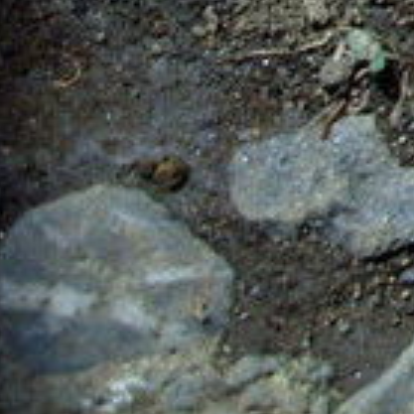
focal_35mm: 200
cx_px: 1230
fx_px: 2706
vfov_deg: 8.1
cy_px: -530
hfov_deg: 7.7
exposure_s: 1/200
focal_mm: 6.2
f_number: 5.6
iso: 80
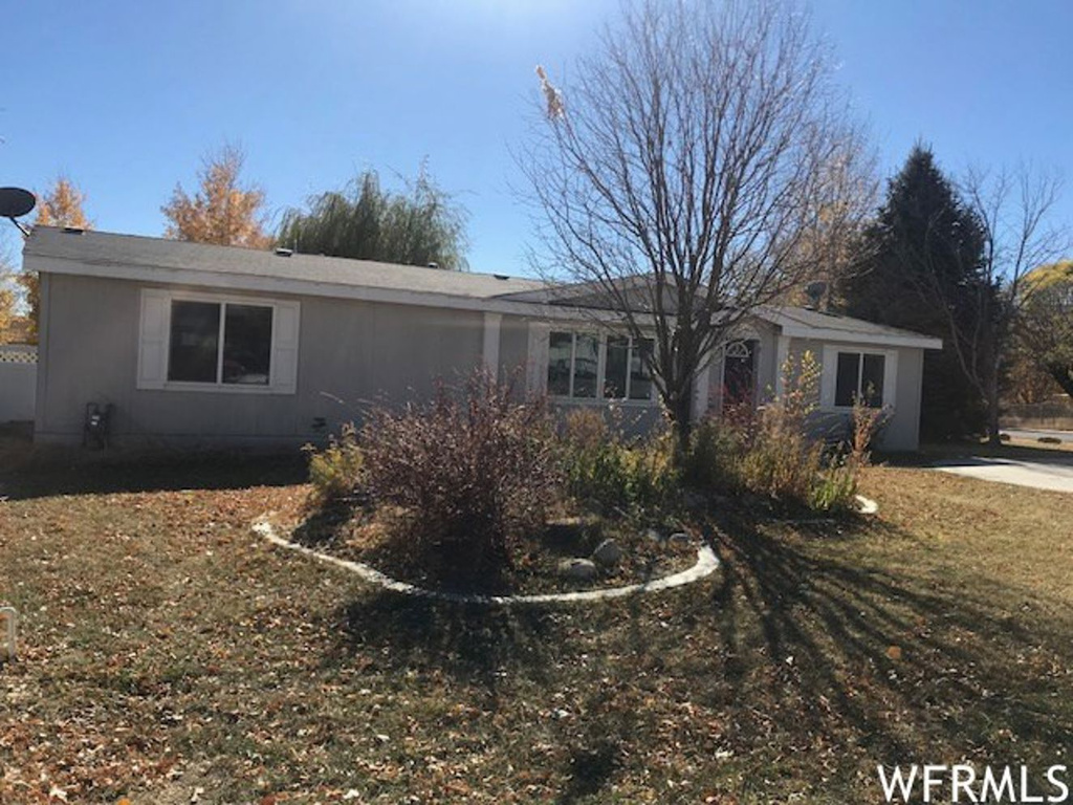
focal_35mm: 28
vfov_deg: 49.7
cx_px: 536
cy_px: 402
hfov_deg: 63.4
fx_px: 868
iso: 20
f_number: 1.8
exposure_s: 1/2660
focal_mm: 3.99
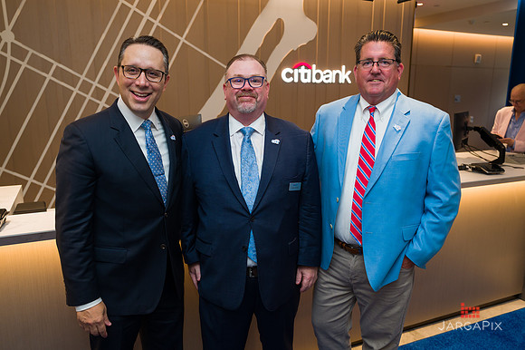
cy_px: 175
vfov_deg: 45.2
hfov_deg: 64.0
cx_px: 262
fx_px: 420
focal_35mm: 29
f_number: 3.5
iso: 400
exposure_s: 1/200
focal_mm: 28
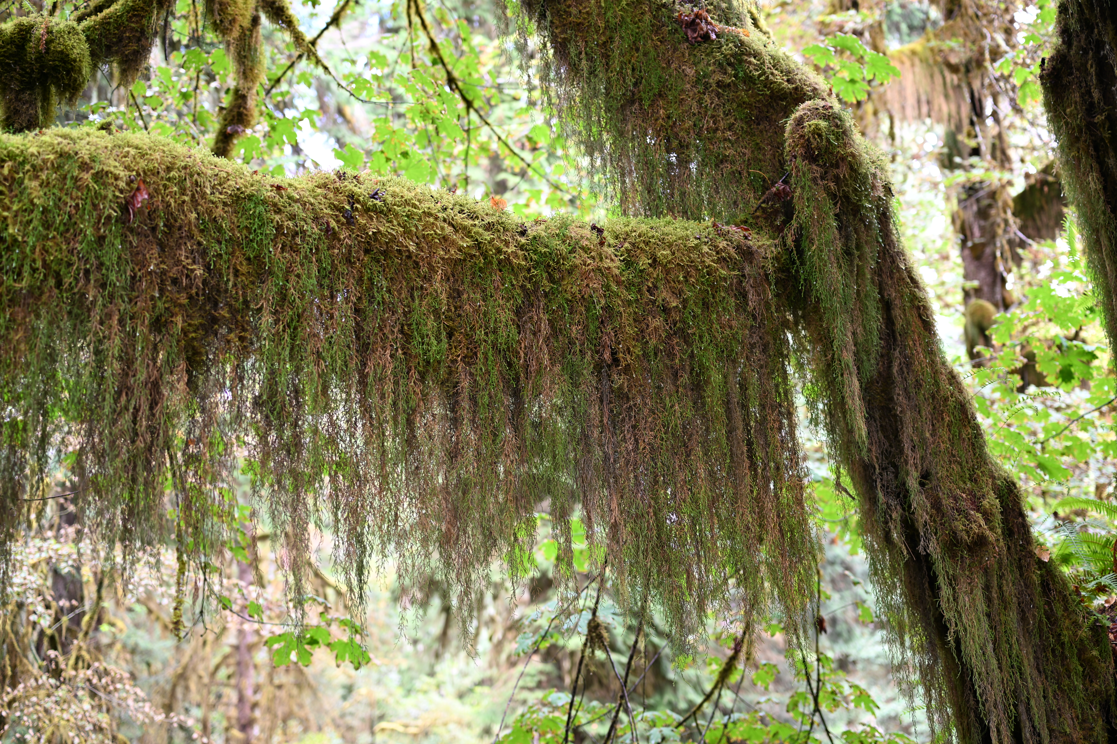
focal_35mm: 50
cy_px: 372
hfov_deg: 39.6
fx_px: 1551
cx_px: 558
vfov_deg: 27.0
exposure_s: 1/20
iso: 100
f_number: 2.2
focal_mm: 50
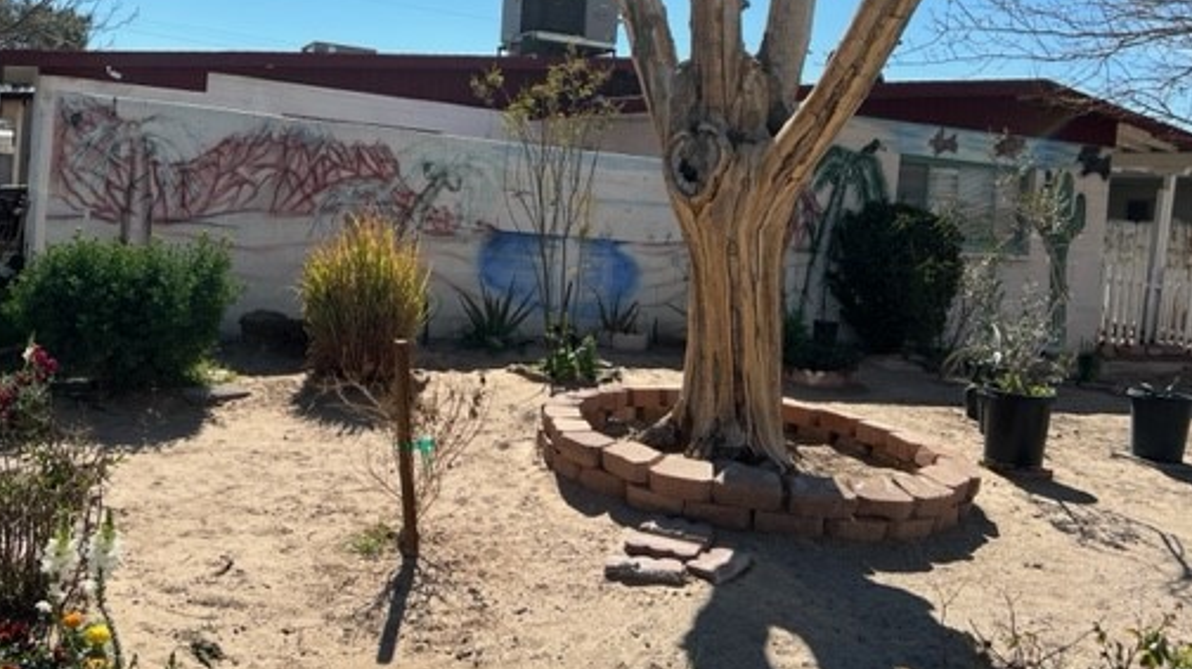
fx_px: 1137
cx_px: 568
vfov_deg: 32.5
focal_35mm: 36
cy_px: 229
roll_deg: -5.1
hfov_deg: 55.3
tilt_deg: -2.4
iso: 50
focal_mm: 5.7
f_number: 1.5
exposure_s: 1/5319
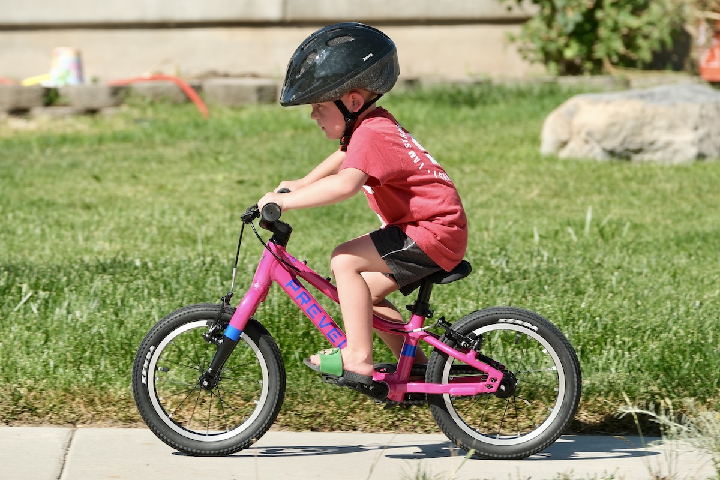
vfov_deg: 6.5
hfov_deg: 9.8
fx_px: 4200
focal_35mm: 210
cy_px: 240
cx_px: 360
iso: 125
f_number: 4.5
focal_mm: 140
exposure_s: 1/550
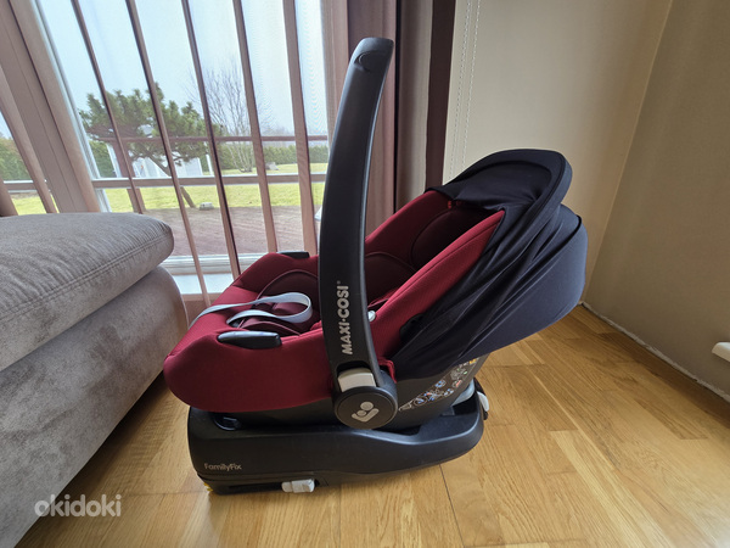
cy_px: 274
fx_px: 274
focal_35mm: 13
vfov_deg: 89.9
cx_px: 365
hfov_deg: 106.2
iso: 125
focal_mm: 2.2
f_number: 2.2
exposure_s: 1/50
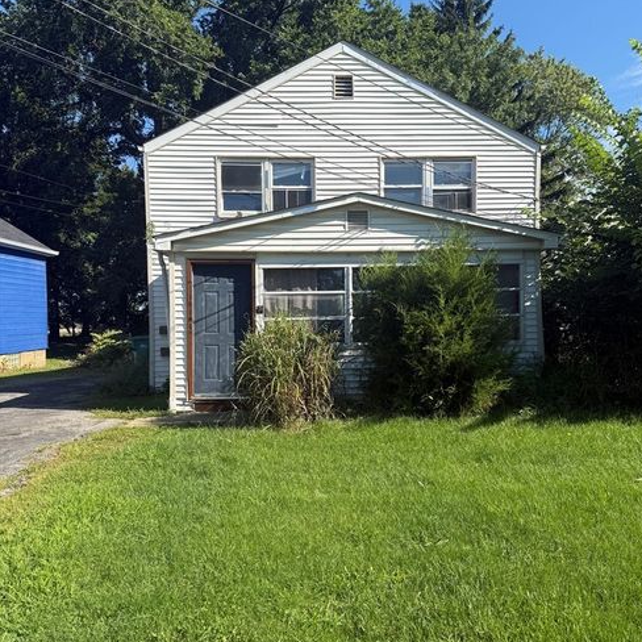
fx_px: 609
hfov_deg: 55.6
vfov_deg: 55.6
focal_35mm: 29
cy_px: 330
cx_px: 326
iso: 80
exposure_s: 1/2703
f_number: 1.78
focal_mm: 6.76
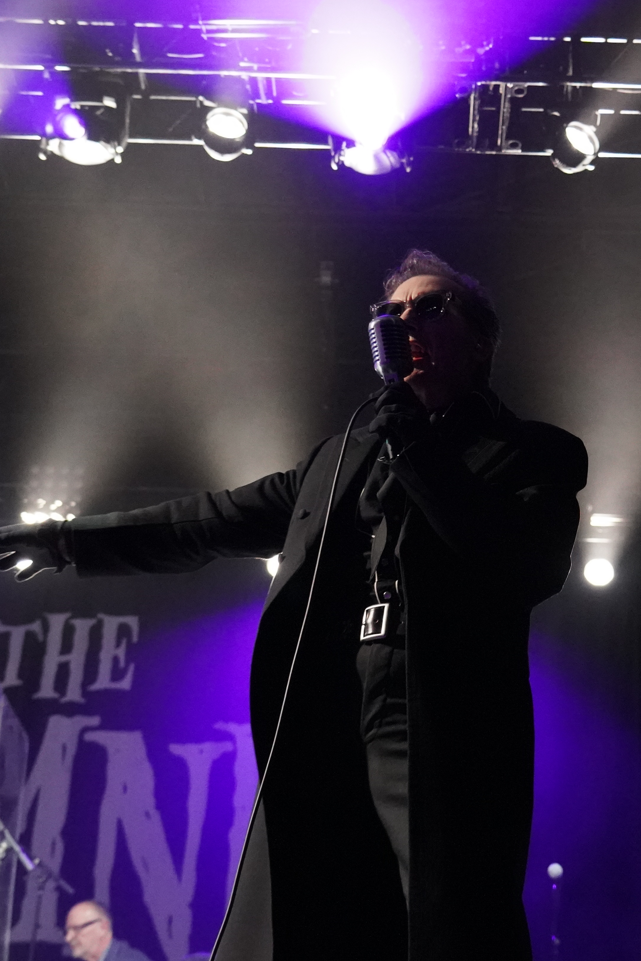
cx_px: 455
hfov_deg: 22.8
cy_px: 570
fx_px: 1576
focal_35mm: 59
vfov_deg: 33.8
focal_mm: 32
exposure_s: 1/160
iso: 12800
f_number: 4
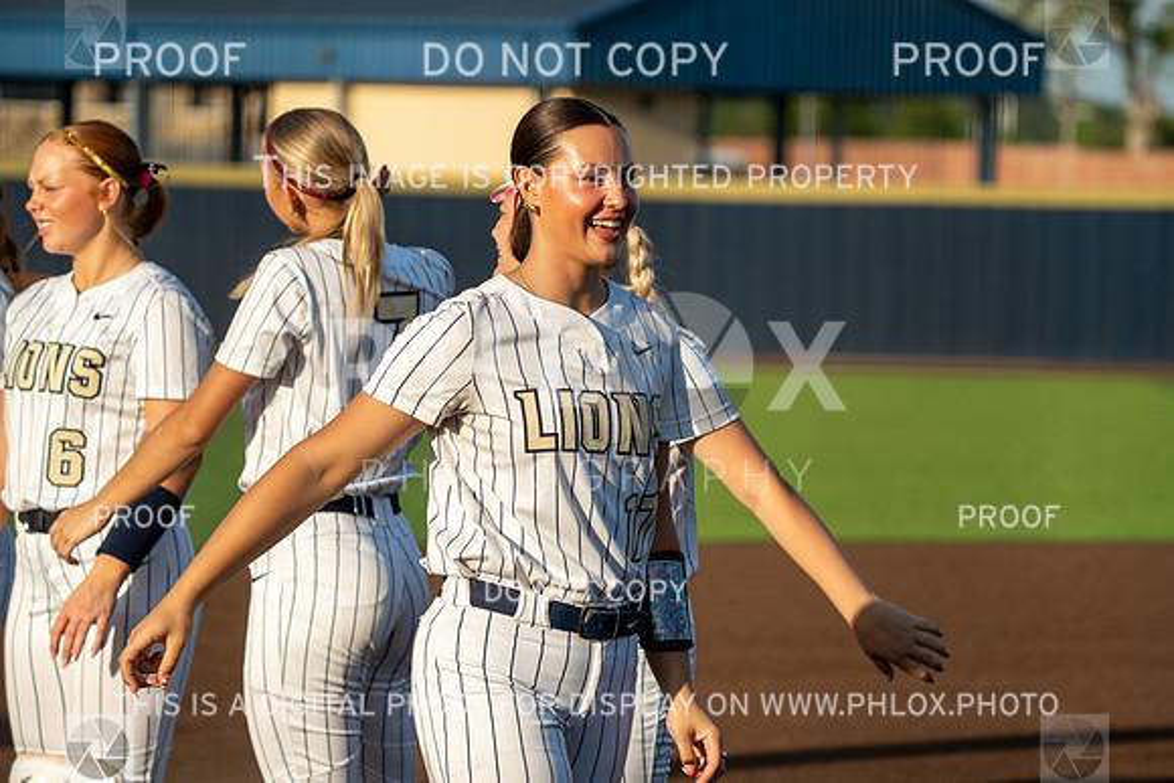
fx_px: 6523
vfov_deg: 6.9
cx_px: 587
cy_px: 392
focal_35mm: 200
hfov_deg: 10.3
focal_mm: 200
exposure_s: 1/1250
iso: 400
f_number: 5.6
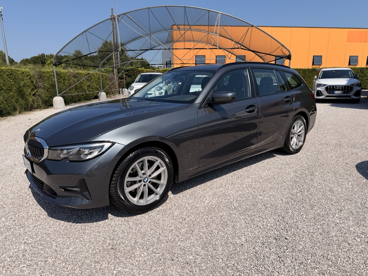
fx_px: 255
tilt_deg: -13.0
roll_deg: +0.8
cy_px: 138
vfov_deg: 56.8
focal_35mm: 24
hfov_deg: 71.6
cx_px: 184
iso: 80
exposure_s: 1/7353
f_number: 1.78
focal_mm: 6.76
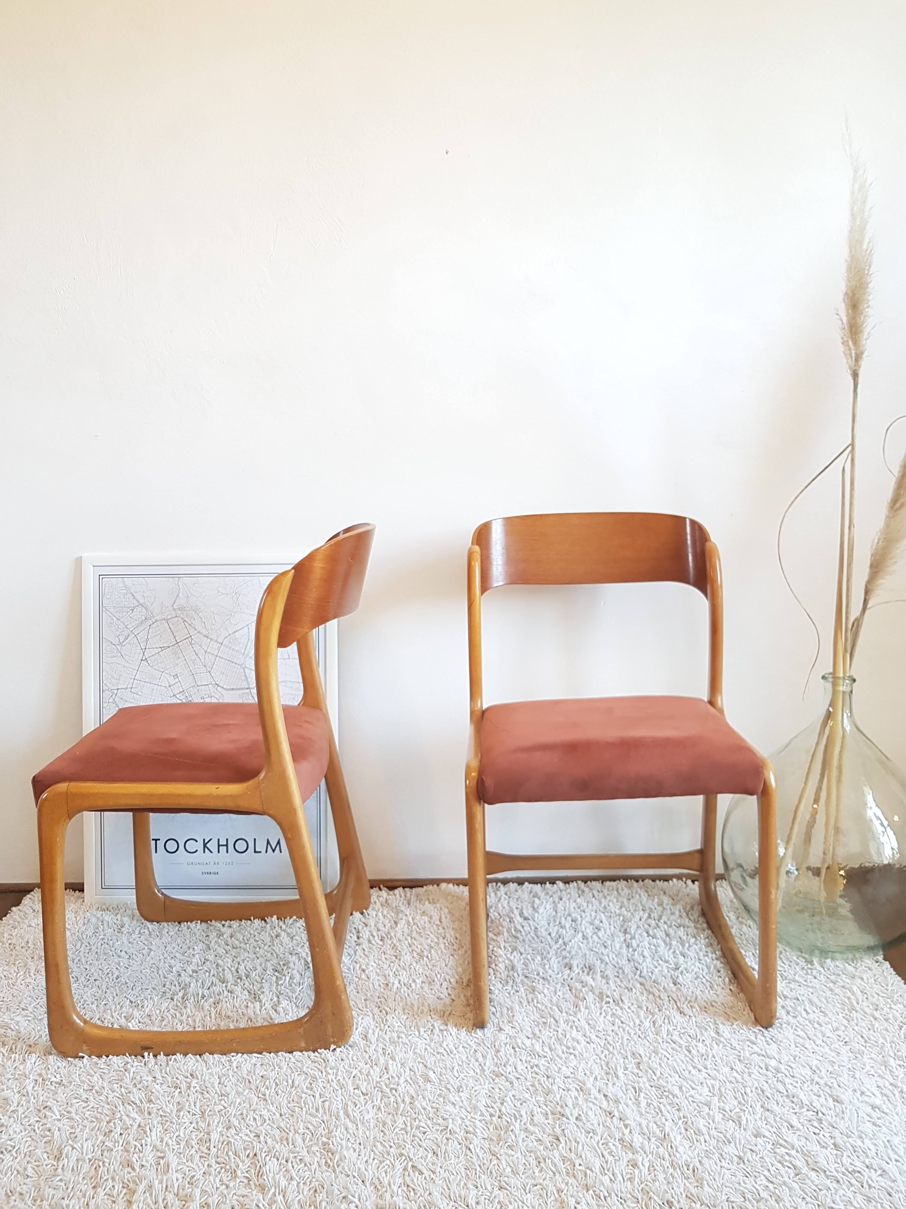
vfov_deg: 67.3
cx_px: 453
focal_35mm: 26
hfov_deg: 53.1
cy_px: 604
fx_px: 907
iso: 125
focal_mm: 4.2
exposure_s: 1/50
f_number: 1.7
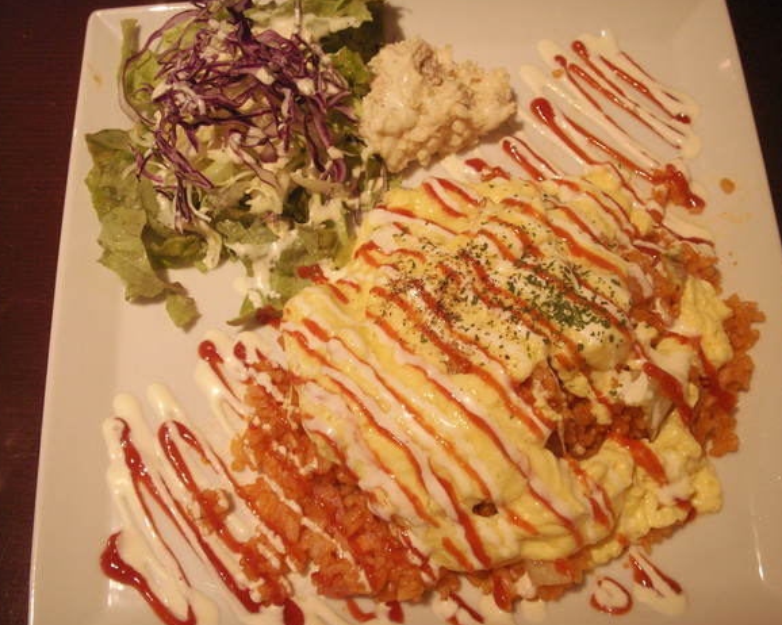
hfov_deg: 45.8
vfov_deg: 37.3
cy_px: 310
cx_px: 413
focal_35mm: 40
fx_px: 925
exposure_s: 1/25
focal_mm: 7.7
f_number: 3.5
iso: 160
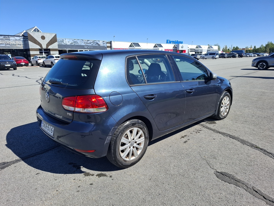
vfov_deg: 58.9
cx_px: 137
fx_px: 182
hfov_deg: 73.9
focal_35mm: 23
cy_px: 103
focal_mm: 5.54
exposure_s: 1/1484
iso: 50
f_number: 1.8
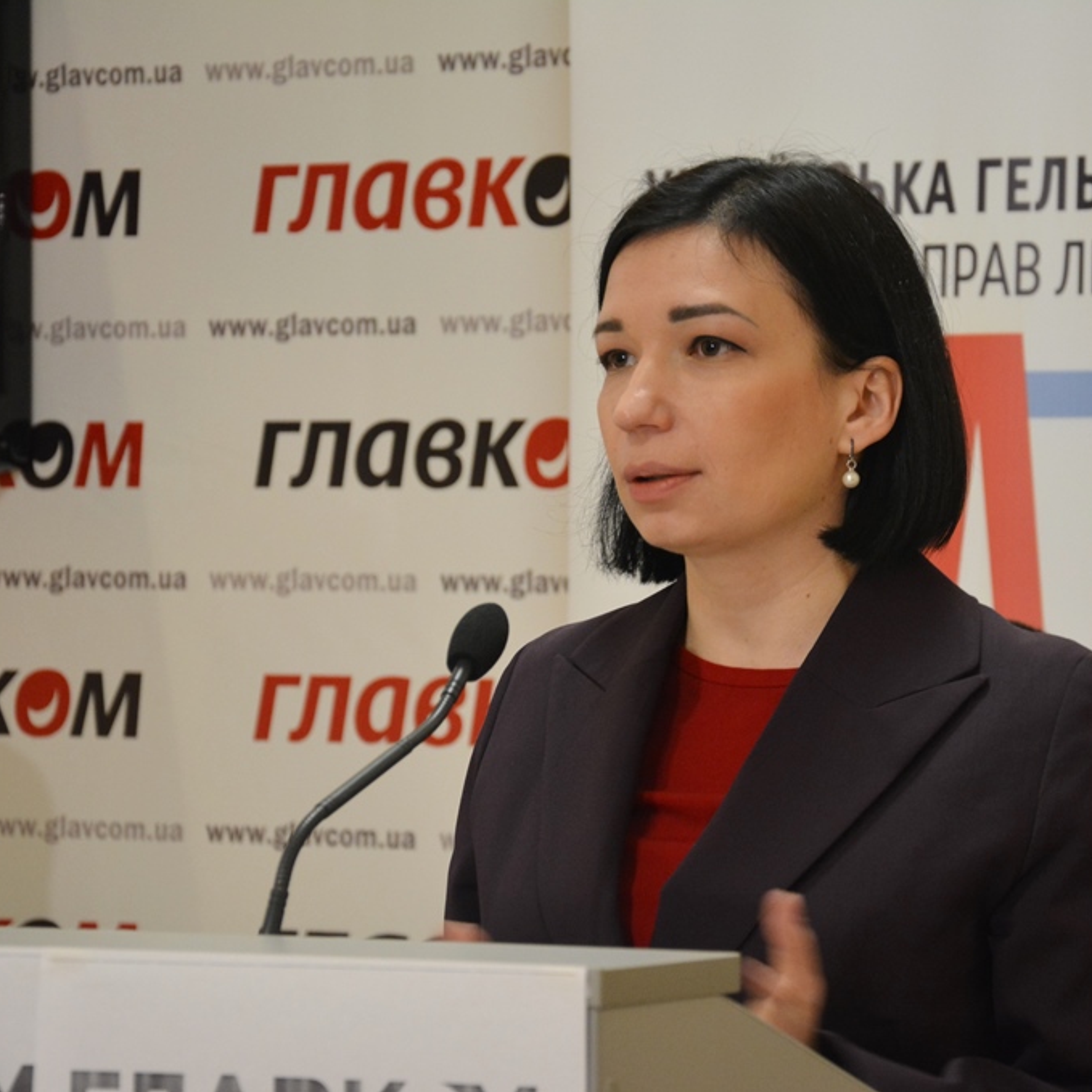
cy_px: 544
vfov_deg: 11.3
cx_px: 704
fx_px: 5496
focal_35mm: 154
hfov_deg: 11.3
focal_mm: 80
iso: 1600
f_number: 5.3
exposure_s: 1/20
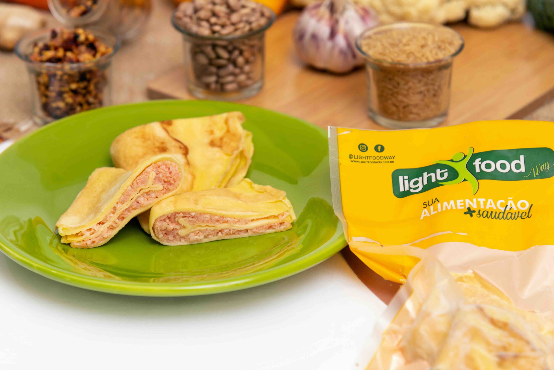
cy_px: 185
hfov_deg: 17.1
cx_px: 277
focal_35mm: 120
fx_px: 1847
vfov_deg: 11.4
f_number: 5.6
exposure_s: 1/160
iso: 100
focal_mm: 120
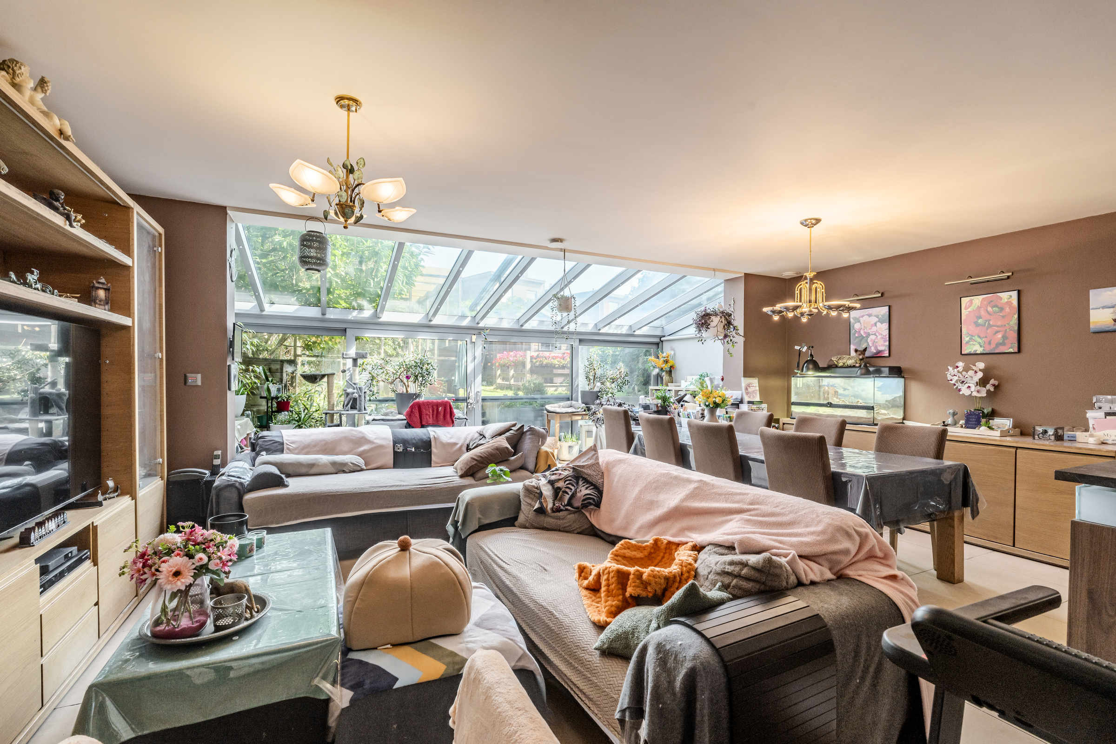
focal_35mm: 16
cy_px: 372
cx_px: 558
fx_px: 496
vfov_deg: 73.7
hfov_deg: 96.7
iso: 250
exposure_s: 1/30
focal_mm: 16
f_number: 11
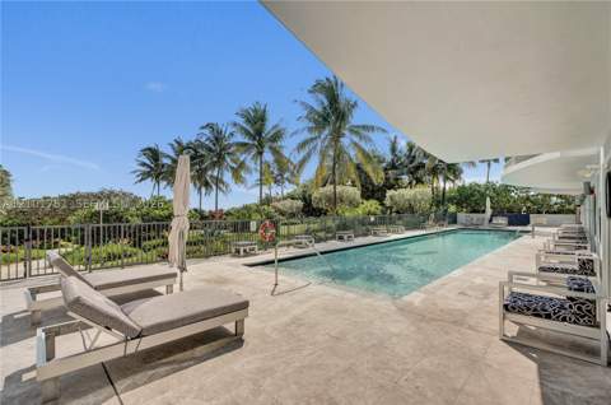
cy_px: 202
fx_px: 271
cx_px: 306
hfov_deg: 96.8
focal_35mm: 16
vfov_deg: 73.5
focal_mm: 16
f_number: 5
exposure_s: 1/500
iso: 100
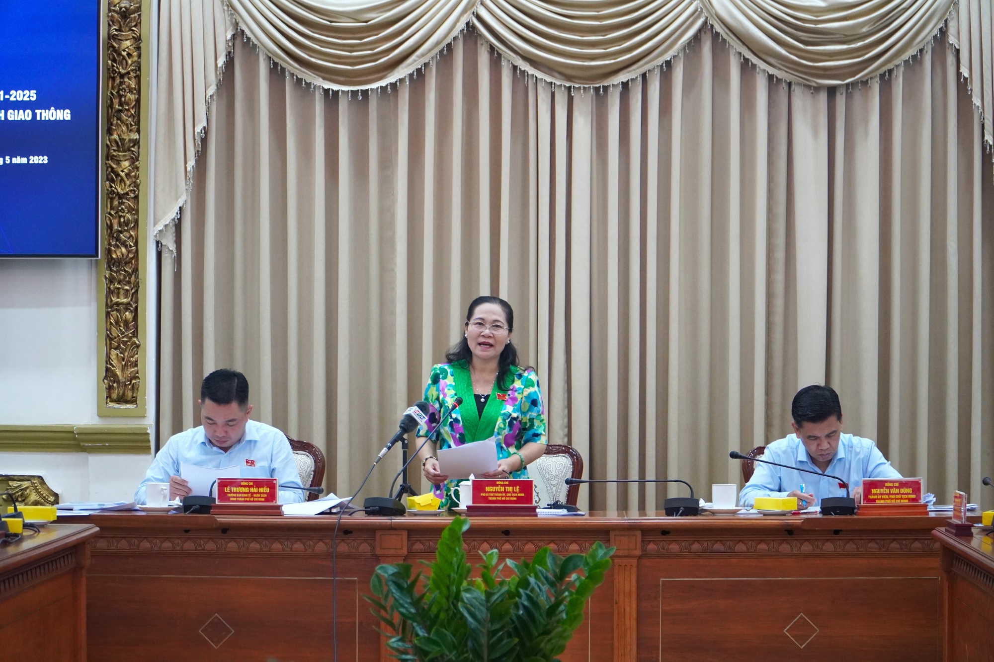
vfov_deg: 13.2
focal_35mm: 104
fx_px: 2857
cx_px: 497
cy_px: 331
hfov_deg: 19.7
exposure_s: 1/125
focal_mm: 69
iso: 2000
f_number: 4
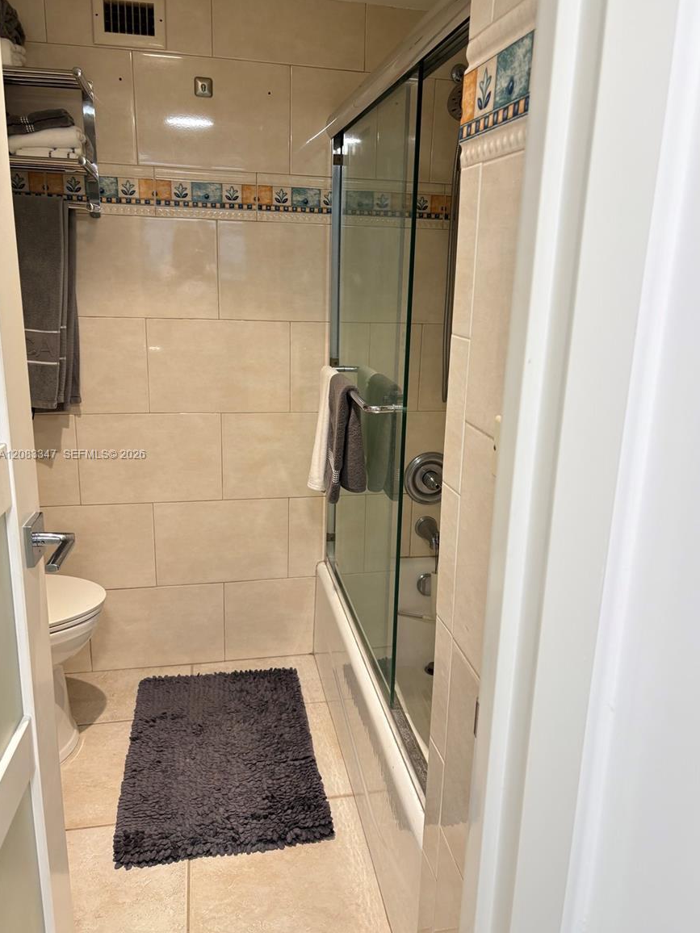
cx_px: 359
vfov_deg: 65.3
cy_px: 455
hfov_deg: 51.3
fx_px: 728
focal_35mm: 27
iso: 64
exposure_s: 1/60
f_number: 1.6
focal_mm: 5.96
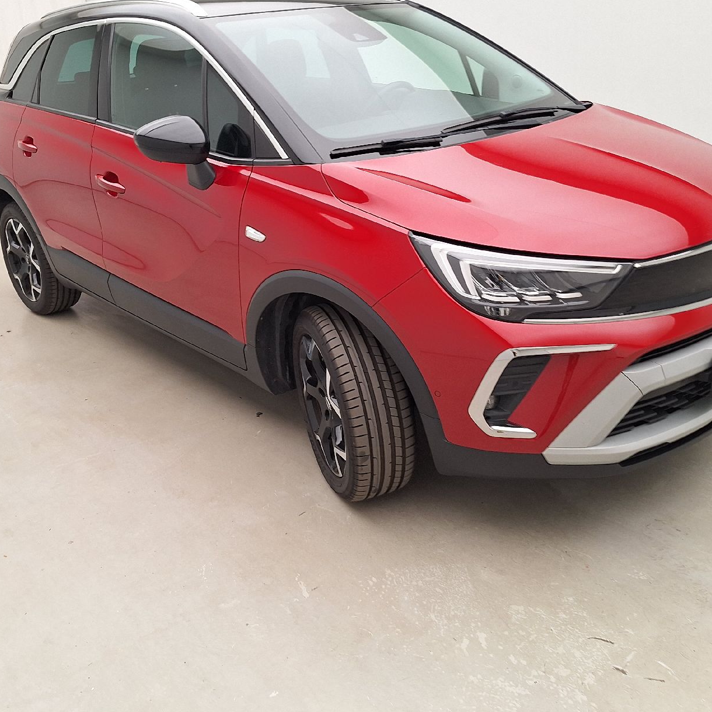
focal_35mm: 32
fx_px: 745
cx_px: 330
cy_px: 297
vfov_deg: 50.9
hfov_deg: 51.1
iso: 64
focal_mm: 5.54
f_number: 1.8
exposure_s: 1/100
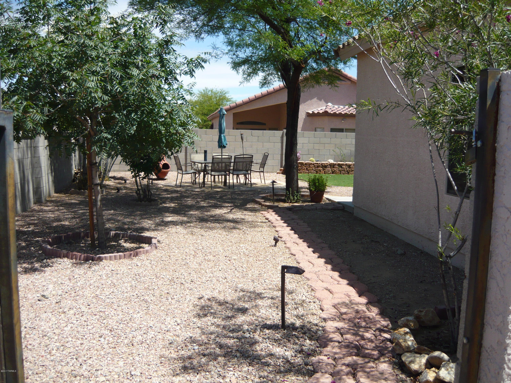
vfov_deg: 42.9
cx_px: 256
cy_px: 192
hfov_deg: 55.4
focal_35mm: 33
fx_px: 487
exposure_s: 1/160
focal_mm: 5.5
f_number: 8
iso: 100
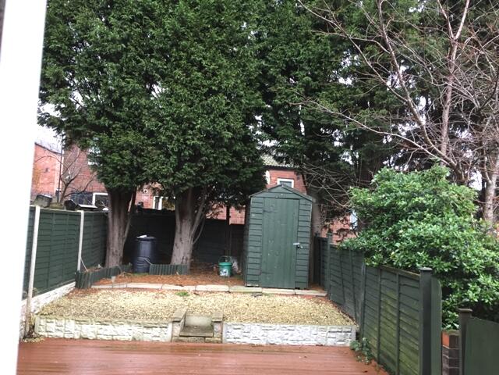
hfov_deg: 61.7
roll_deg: -3.8
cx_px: 250
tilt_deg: +2.6
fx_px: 418
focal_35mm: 29
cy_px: 188
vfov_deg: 48.2
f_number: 2.2
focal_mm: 4.15
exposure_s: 1/33
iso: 100
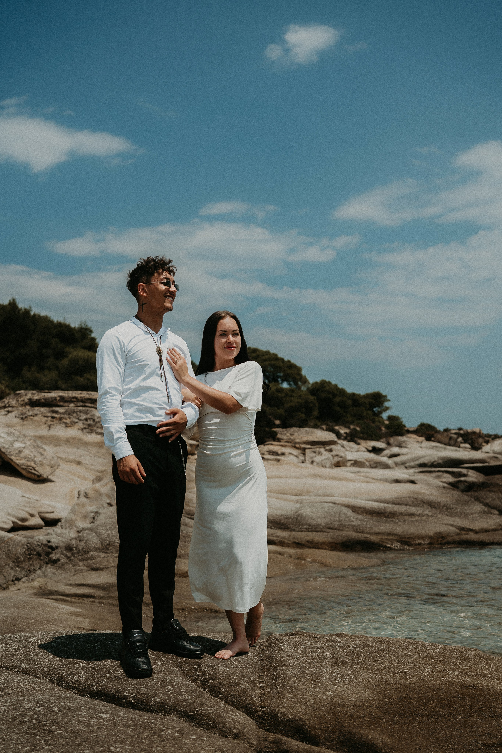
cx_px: 251
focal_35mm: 35
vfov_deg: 54.4
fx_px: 732
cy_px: 376
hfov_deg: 37.9
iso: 100
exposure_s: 1/5000
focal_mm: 35
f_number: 2.8
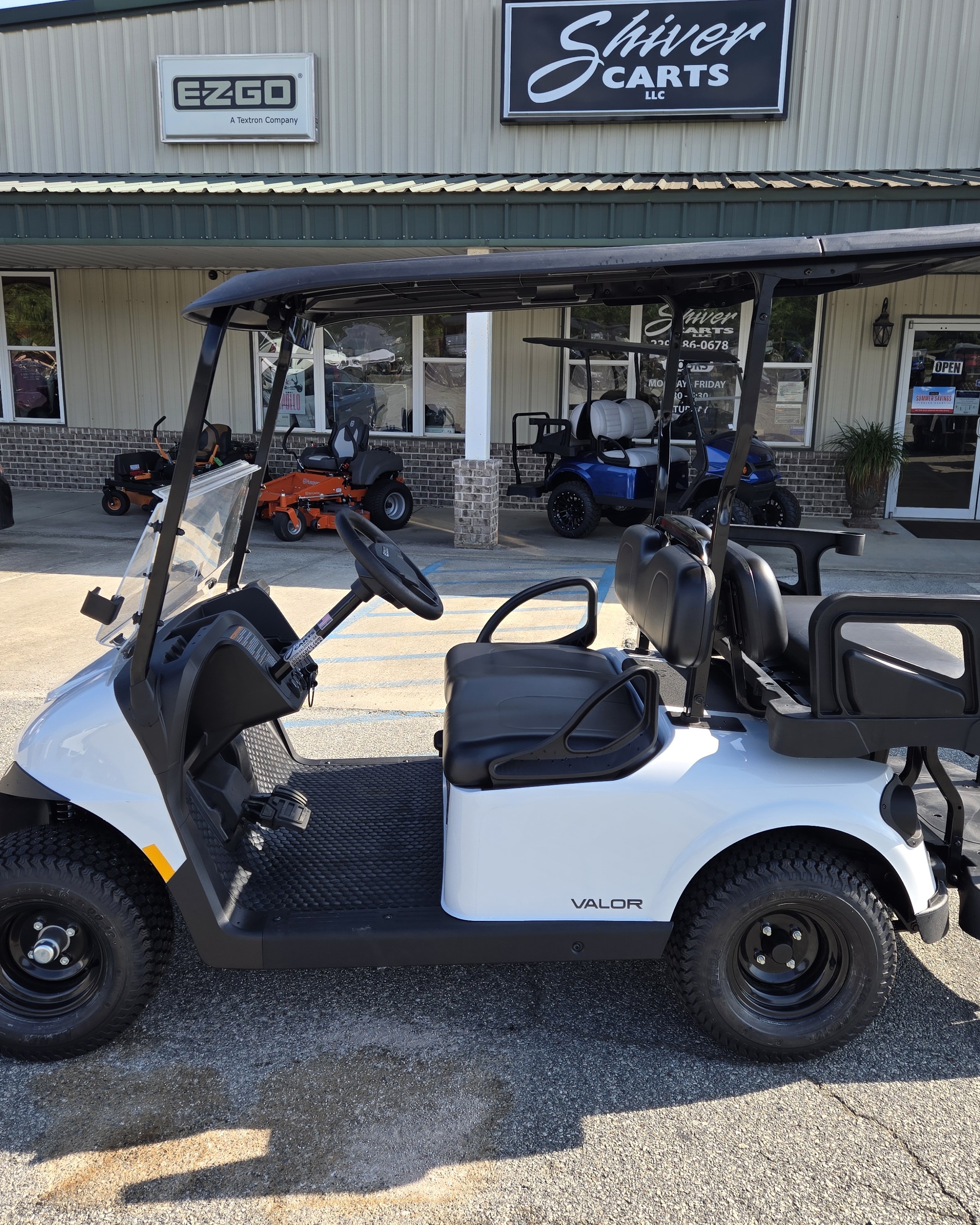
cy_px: 613
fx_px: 1087
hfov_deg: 48.5
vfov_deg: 58.8
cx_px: 530
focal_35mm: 30
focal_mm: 5.4
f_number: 1.8
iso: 25
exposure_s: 1/604
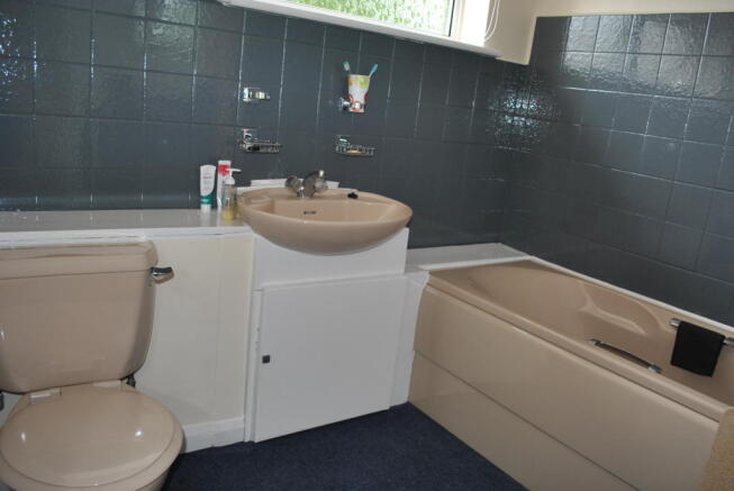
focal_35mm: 27
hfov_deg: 67.3
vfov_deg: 48.0
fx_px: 551
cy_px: 246
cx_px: 367
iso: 200
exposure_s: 1/60
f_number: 3.5
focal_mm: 18
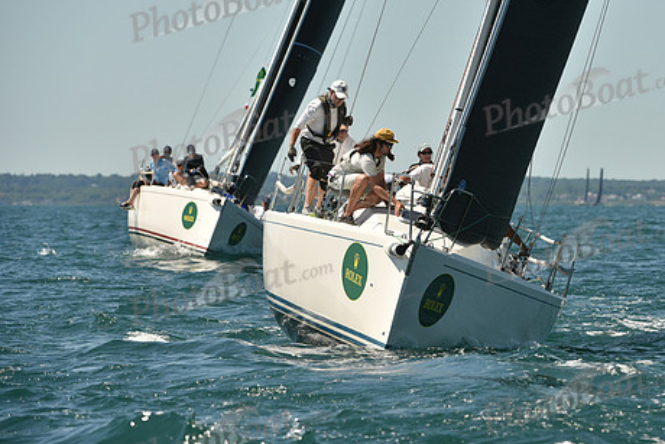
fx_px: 5820
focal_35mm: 315
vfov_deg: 4.4
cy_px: 193
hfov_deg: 6.5
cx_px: 409
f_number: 7.1
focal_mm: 250
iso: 250
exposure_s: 1/1250
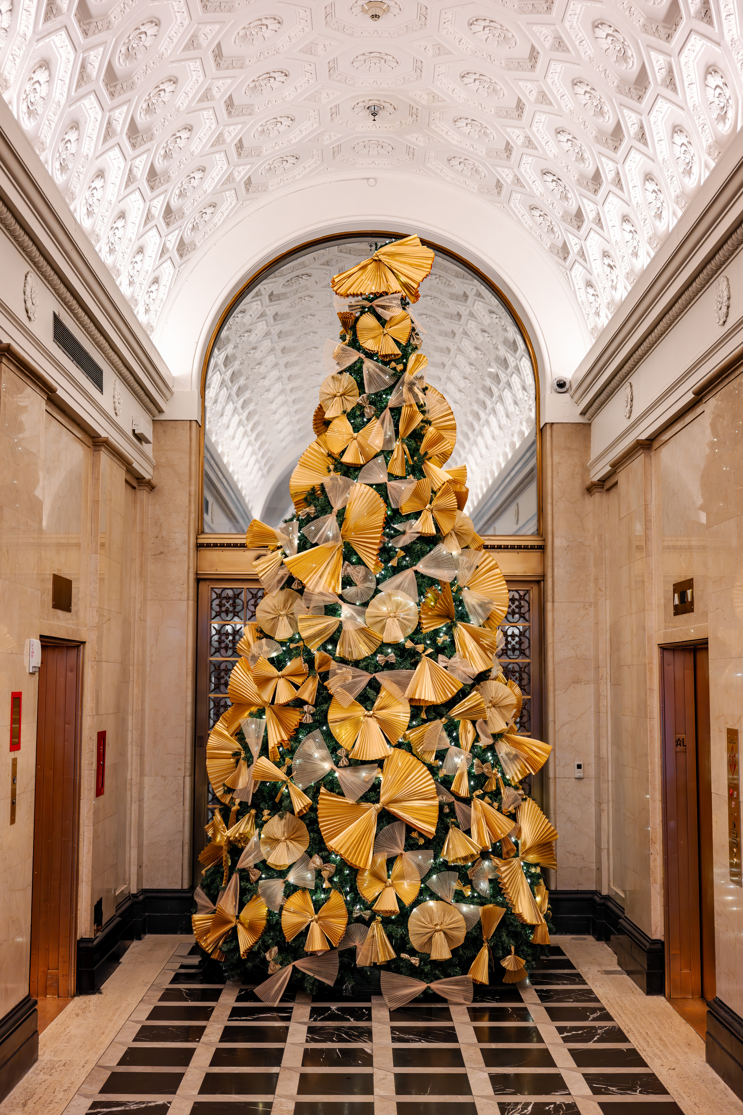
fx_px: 1300
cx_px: 372
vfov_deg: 46.4
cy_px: 558
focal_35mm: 42
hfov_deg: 31.9
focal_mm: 42
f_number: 2.8
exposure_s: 1/100
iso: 1000
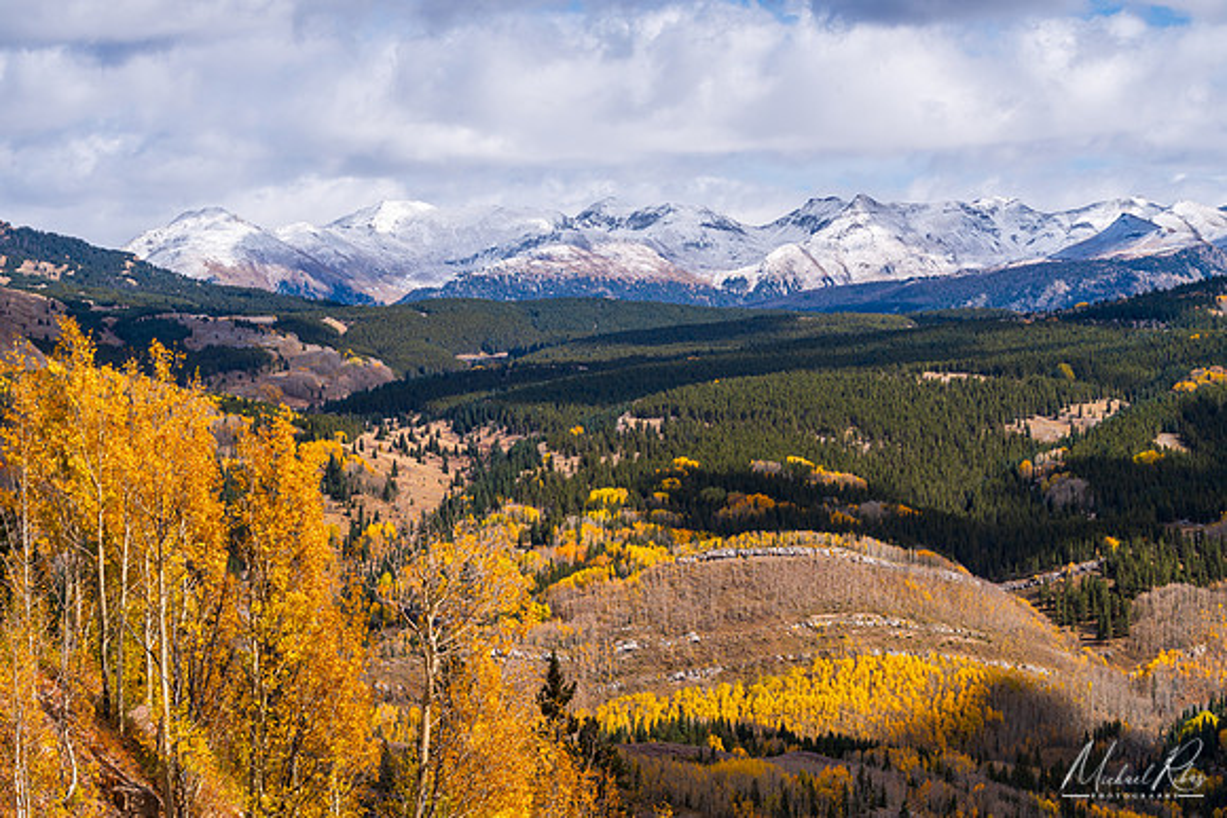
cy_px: 409
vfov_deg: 14.4
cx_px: 614
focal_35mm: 95
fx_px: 3239
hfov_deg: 21.5
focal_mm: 95
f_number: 13
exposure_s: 1/100
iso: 64
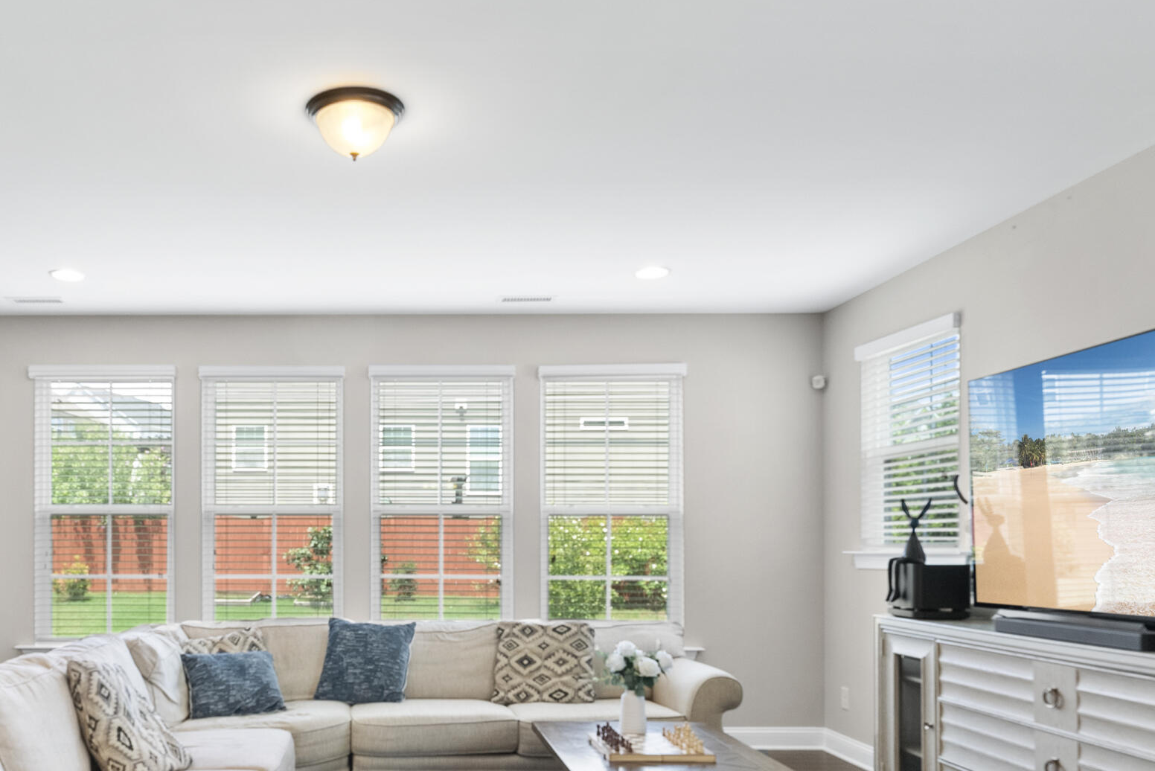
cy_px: 540
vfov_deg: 44.1
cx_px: 360
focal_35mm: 29
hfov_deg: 61.7
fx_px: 931
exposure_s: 1/15
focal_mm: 15
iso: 800
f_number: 7.1
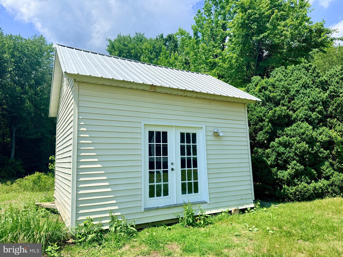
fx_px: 238
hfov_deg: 71.6
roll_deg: +1.4
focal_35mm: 24
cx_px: 172
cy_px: 128
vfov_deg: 56.8
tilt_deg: +8.8
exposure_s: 1/4167
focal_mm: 6.76
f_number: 1.78
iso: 80
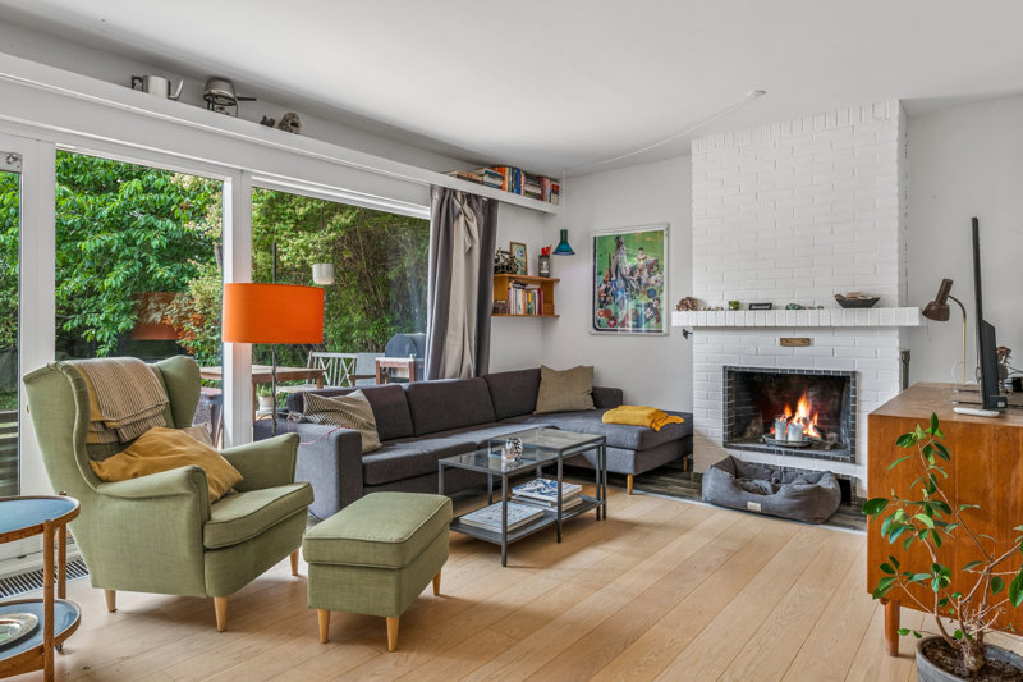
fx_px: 597
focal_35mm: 21
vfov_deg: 59.5
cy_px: 341
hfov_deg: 81.2
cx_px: 512
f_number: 8
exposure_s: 1/8
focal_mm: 21
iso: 125
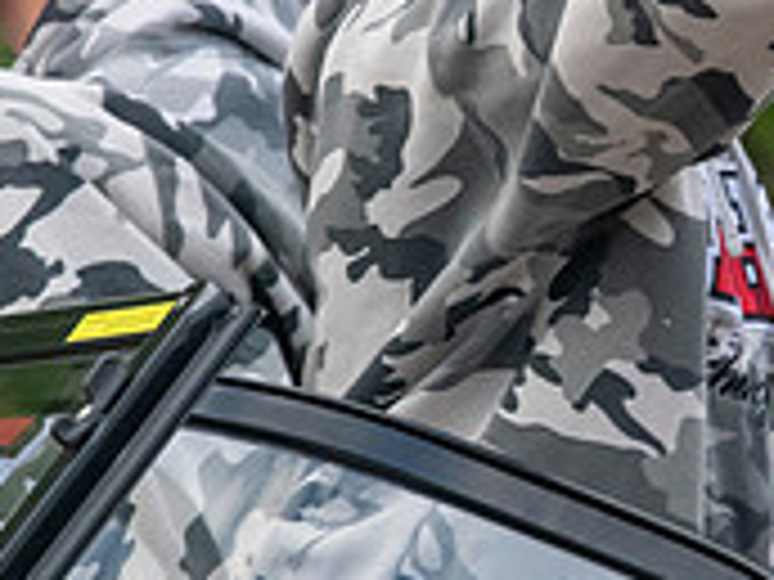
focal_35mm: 972
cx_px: 634
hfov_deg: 2.0
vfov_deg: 1.5
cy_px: 303
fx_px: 21734
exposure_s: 1/500
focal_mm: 300
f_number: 11
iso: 3200
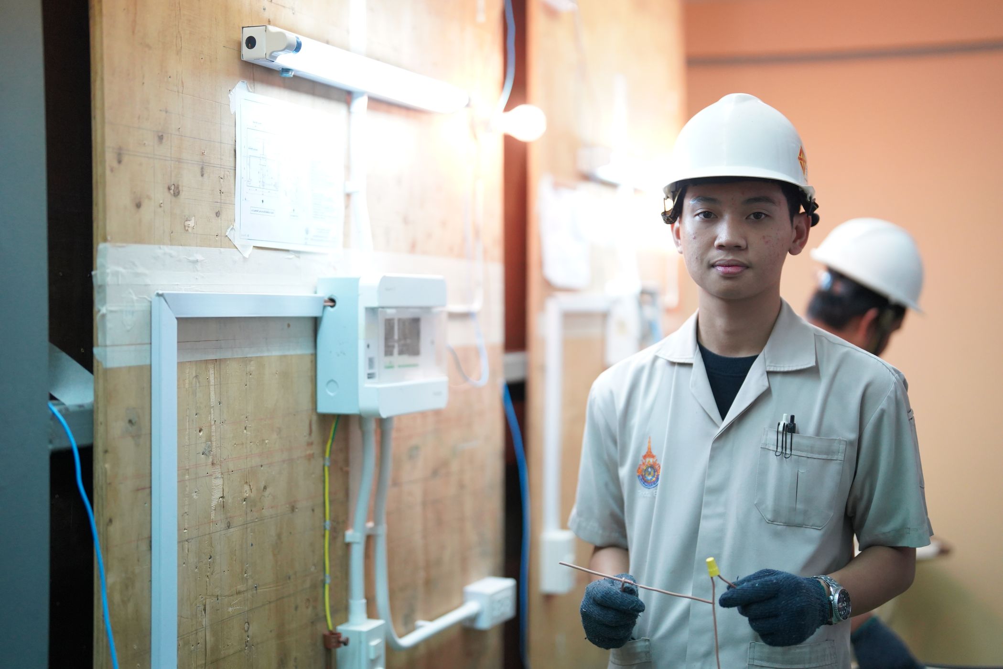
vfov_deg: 27.0
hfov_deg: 39.6
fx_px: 1393
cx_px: 502
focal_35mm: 50
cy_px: 334
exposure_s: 1/1600
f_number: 1.2
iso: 2500
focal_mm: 50
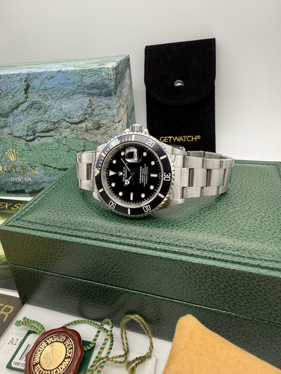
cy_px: 187
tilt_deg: -23.1
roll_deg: +5.1
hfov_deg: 56.8
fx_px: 260
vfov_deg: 71.6
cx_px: 140
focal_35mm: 24
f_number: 2.2
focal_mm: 2.22
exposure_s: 1/123
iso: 40
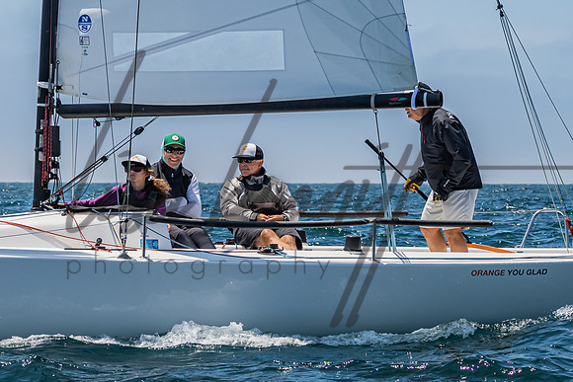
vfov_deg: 6.7
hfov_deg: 10.0
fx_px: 3276
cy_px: 186
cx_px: 240
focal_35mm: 206
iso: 400
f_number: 6.3
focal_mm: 92
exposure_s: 1/1600
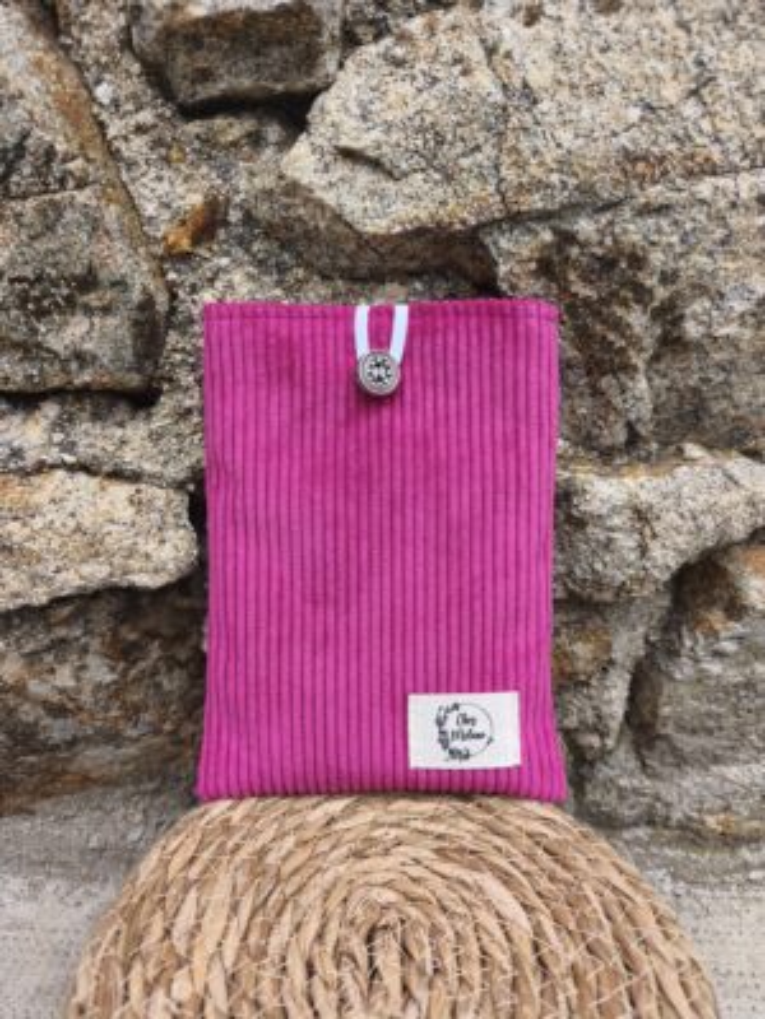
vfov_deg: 73.9
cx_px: 382
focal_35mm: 23
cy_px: 510
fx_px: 678
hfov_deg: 58.9
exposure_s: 1/146
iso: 50
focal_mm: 6.18
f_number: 1.65
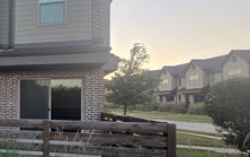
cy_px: 101
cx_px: -14
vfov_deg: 40.3
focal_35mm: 31
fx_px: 211
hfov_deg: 47.6
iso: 50
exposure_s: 1/120
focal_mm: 2.2
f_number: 1.9
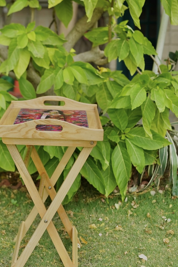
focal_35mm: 74
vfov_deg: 27.3
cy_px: 126
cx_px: 56
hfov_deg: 18.4
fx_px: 548
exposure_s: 1/160
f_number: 2
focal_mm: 35
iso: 250
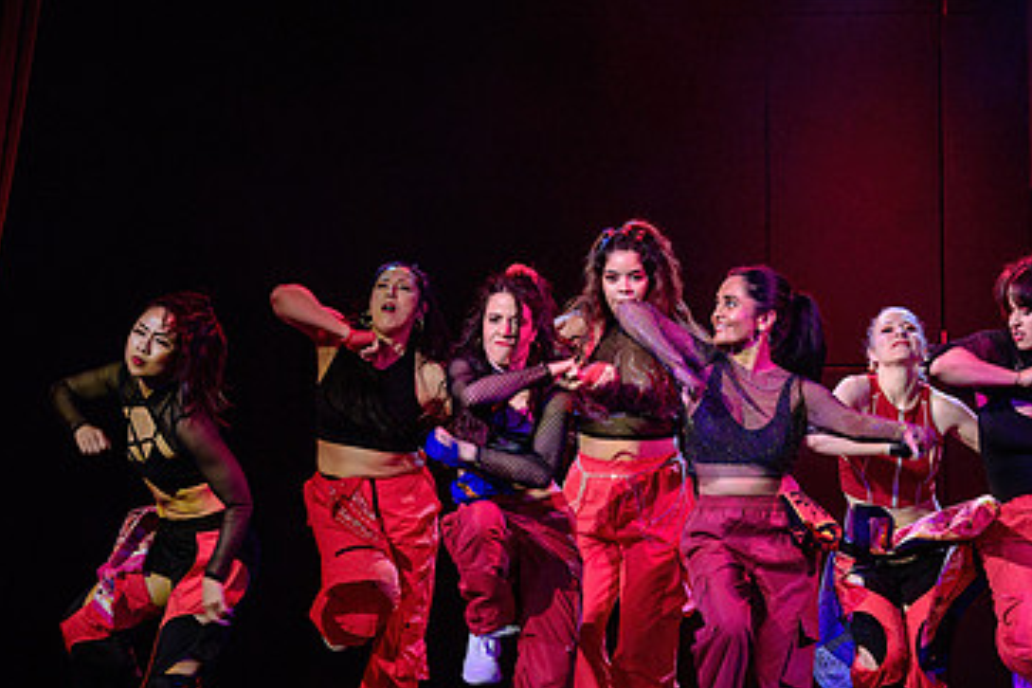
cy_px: 363
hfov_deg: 10.8
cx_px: 748
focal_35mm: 190
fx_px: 5446
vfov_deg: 7.2
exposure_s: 1/200
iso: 1600
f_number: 2.8
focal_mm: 110
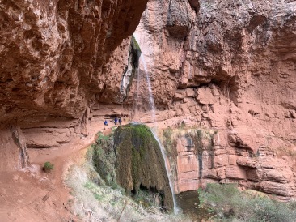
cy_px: 111
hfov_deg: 67.3
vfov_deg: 53.0
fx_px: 222
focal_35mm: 26
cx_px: 148
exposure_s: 1/155
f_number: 1.8
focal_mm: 4.25
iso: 25
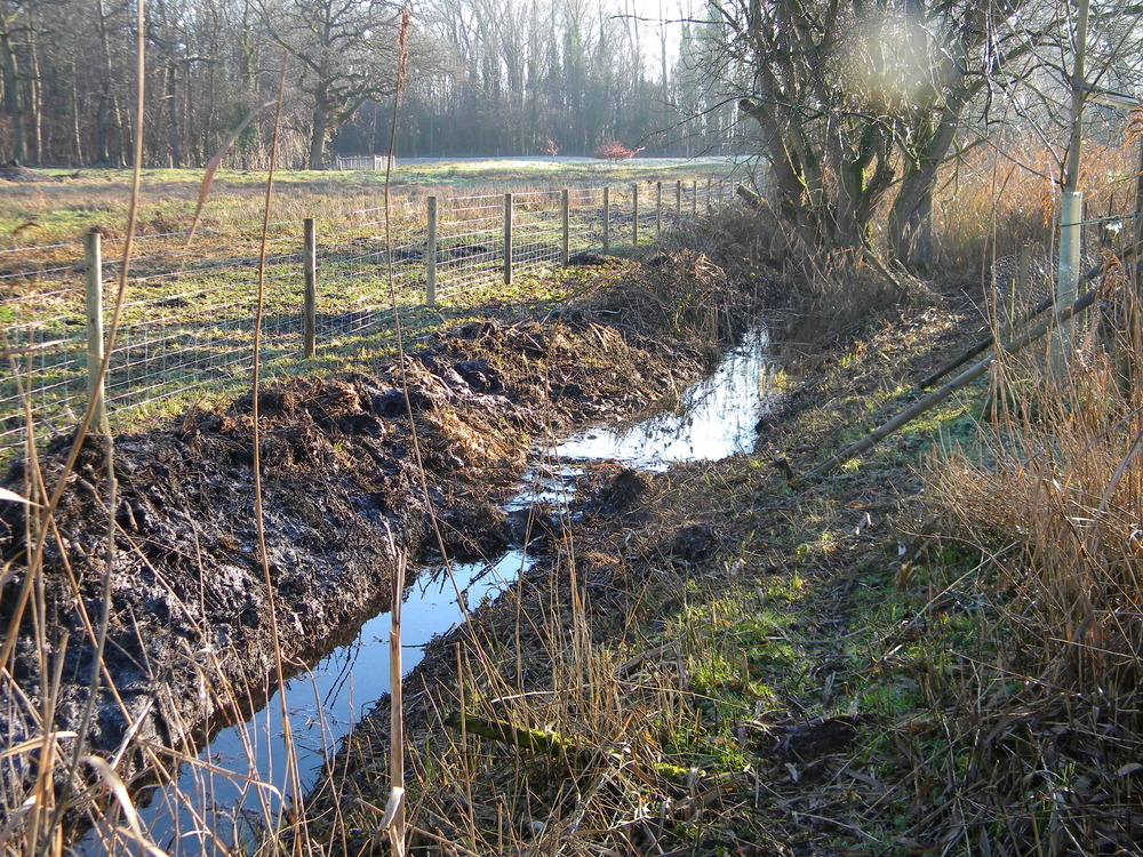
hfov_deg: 45.8
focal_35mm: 41
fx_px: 1354
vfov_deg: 35.1
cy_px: 428
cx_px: 572
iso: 80
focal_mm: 7.3
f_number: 3.8
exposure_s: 1/100
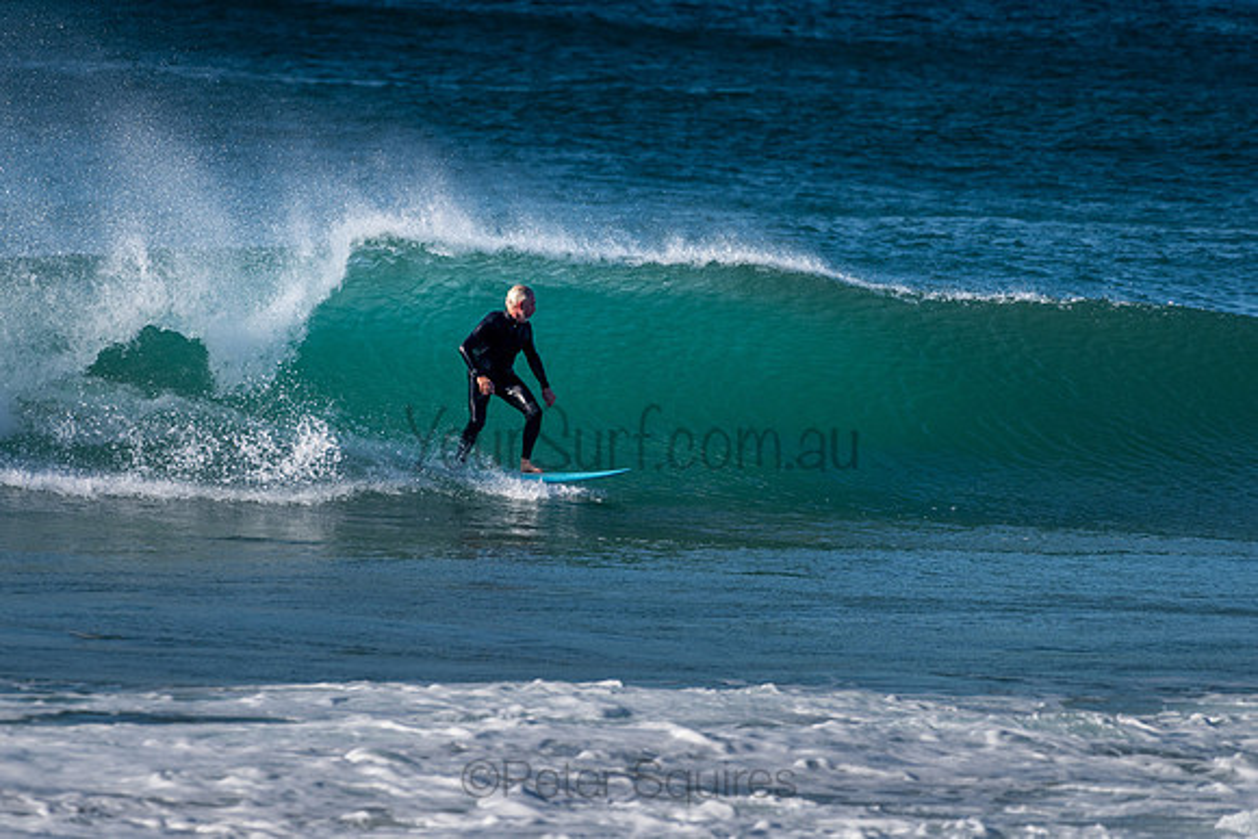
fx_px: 21412
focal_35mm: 613
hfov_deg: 3.4
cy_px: 325
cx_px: 505
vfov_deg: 2.2
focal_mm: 500
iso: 250
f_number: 5.6
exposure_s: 1/2000
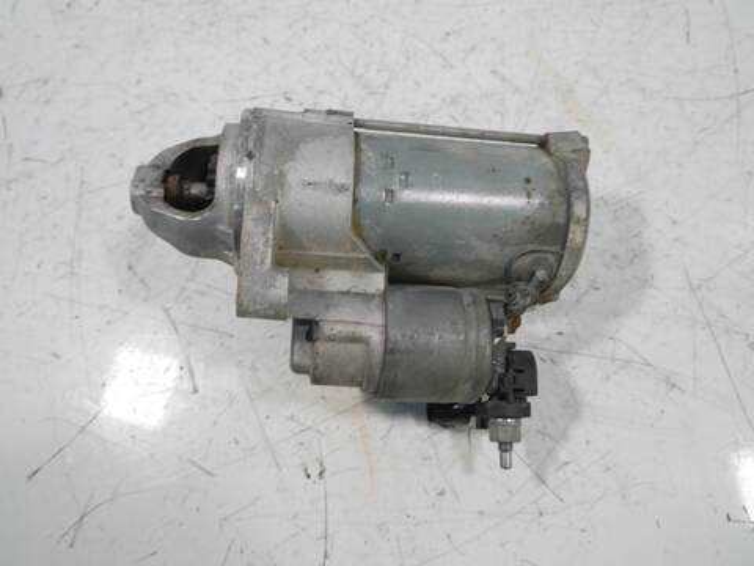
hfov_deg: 60.0
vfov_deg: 46.8
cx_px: 377
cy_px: 283
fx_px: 653
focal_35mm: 30
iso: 400
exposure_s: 1/60
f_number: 3.6
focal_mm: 15
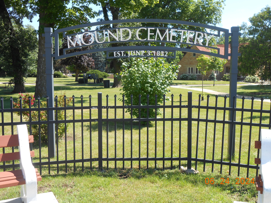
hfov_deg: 49.0
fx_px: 297
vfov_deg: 37.7
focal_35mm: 38
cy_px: 102
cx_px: 136
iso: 80
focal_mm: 6.8
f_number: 4.2
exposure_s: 1/200
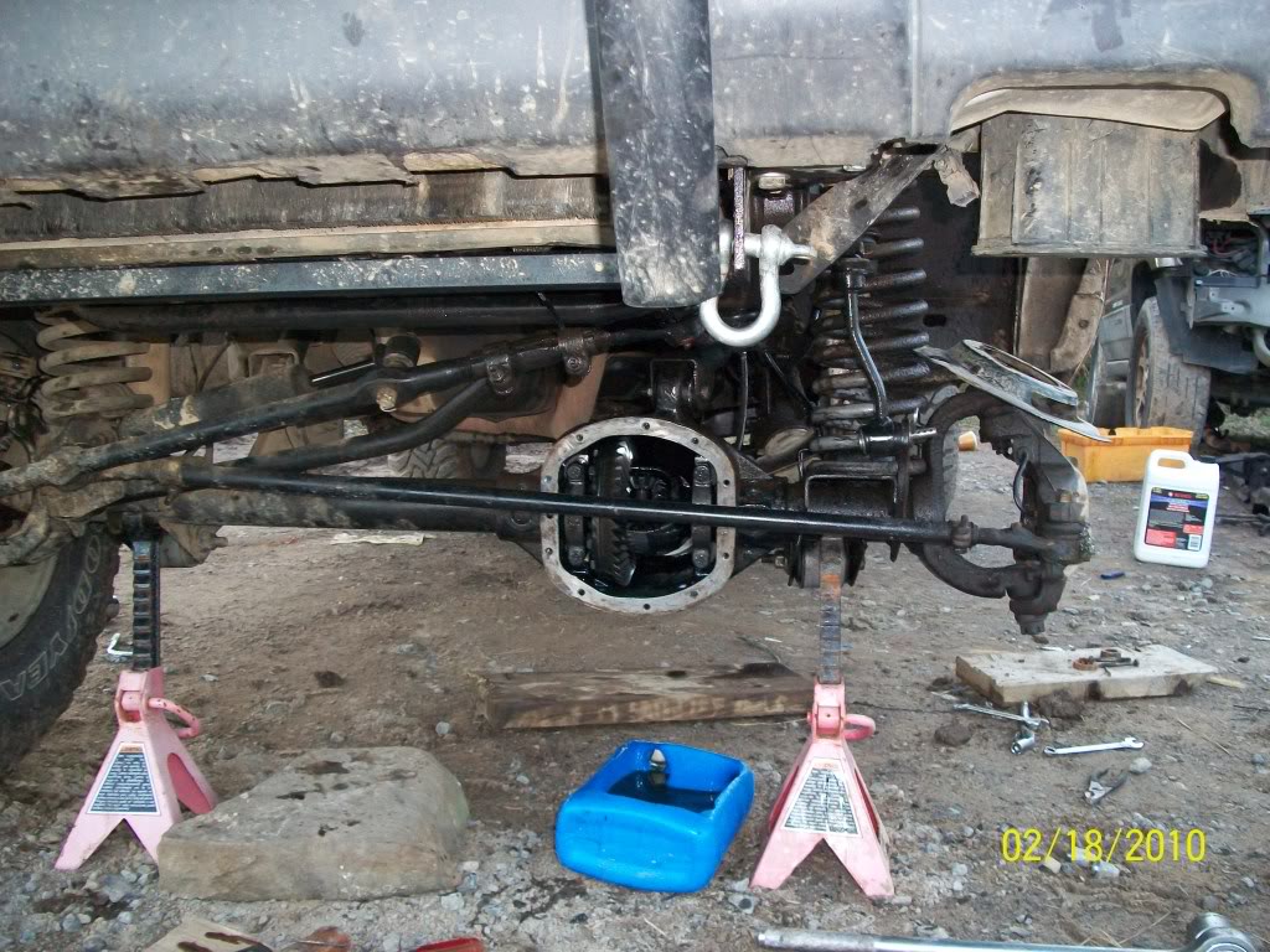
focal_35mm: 32
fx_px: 1174
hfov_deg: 56.8
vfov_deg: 44.2
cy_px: 476
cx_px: 635
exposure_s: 1/30
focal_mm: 5.7
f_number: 2.9
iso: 160
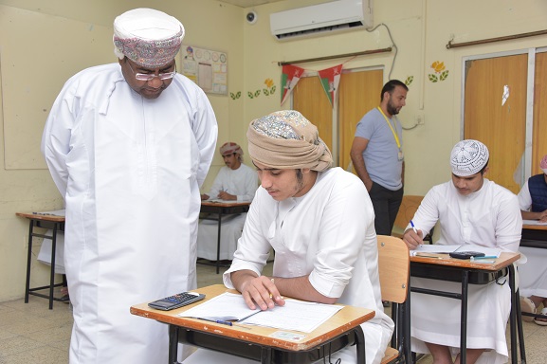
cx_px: 274
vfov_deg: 33.4
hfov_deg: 48.5
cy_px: 182
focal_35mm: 40
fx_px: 607
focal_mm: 40
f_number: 6.3
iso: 500
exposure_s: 1/60
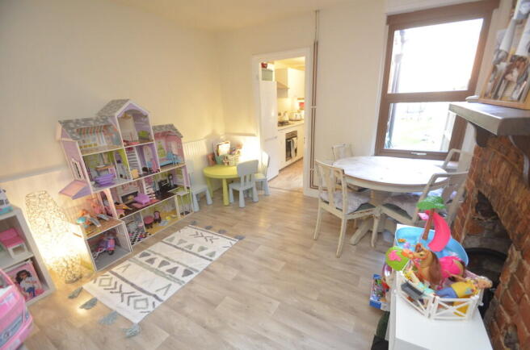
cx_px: 265
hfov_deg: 100.5
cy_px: 175
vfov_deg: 77.0
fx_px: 220
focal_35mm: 15
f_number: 4
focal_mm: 10
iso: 1400
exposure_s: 1/60
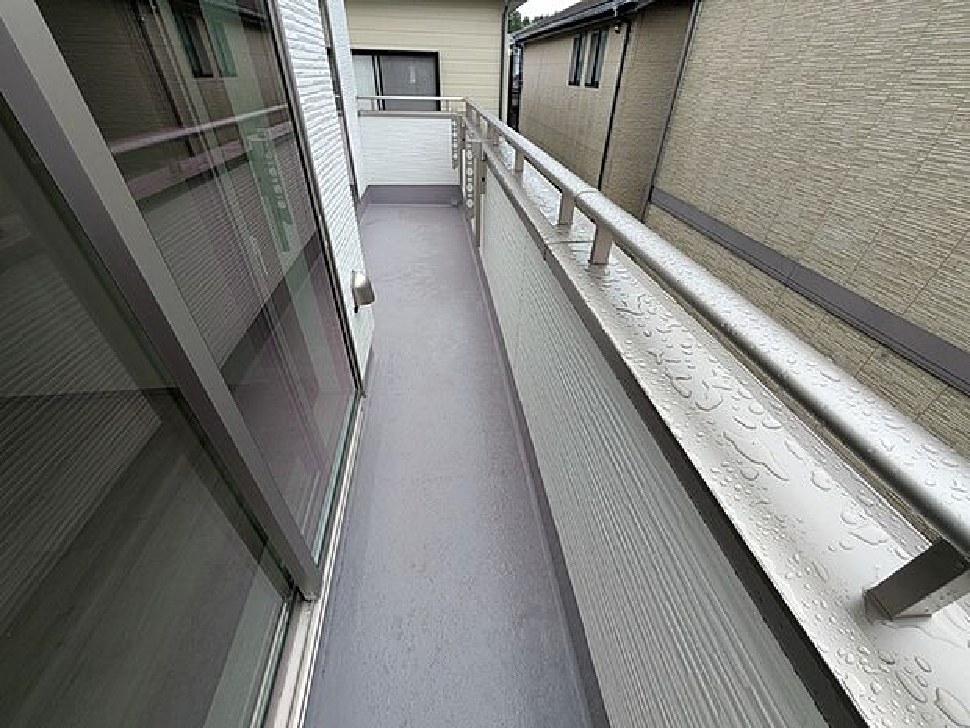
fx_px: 392
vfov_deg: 85.7
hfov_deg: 102.1
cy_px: 364
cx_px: 485
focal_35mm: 14
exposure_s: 1/315
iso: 46
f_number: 2.2
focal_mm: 1.83
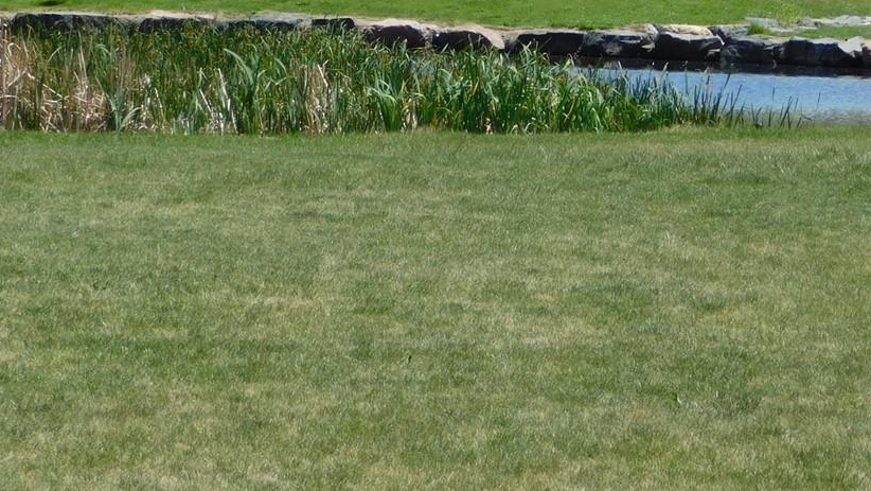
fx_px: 6561
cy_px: 77
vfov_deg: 4.3
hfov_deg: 7.6
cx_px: 679
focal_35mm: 284
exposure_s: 1/640
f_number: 5
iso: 125
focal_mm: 23.7
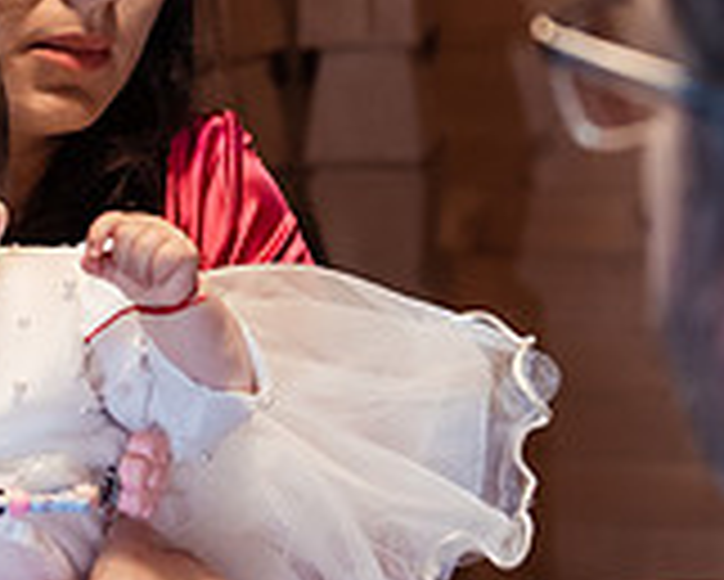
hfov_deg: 13.9
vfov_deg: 11.4
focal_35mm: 135
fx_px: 2894
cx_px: -126
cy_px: 205
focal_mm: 40
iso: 2000
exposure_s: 1/100
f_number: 2.8
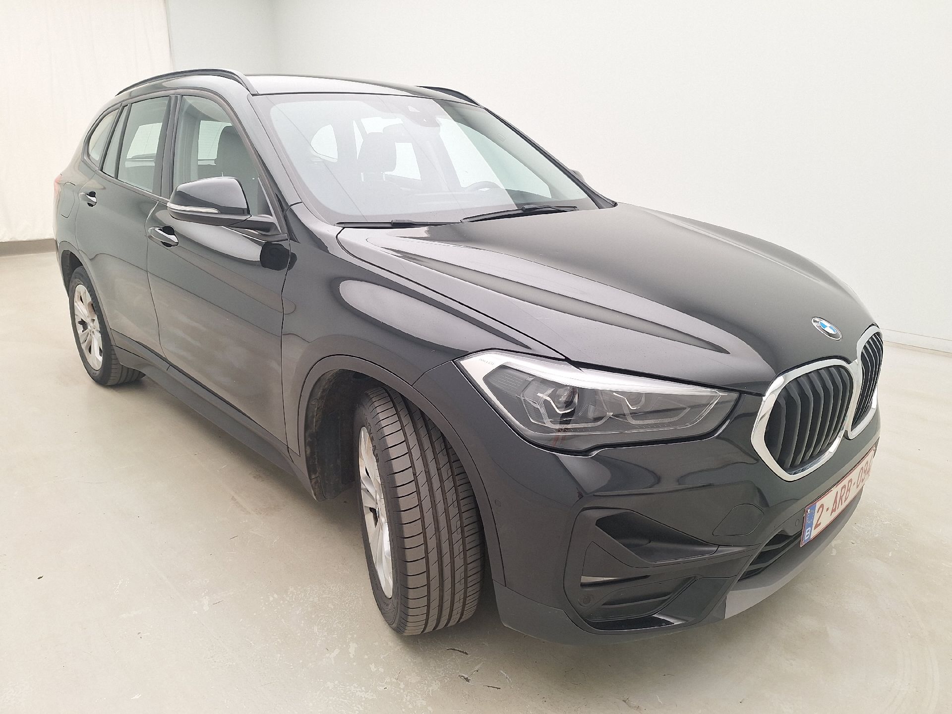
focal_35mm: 23
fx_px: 633
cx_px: 476
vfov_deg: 58.9
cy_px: 357
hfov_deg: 73.9
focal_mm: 5.54
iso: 64
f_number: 1.8
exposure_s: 1/100
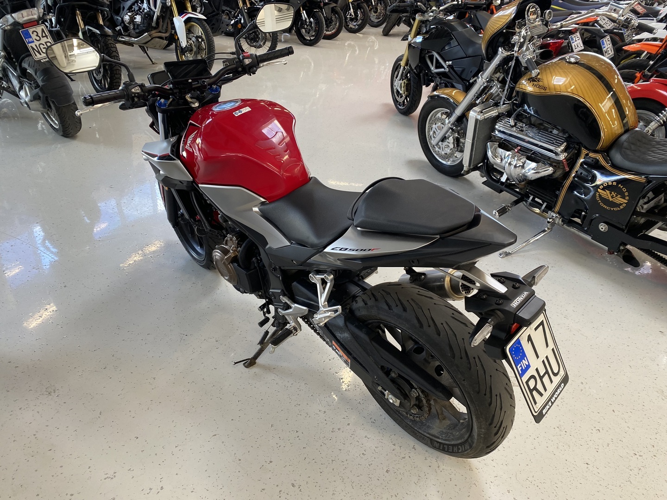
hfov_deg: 67.3
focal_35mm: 26
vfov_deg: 53.1
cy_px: 250
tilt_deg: -30.8
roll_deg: -3.0
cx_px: 334
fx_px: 501
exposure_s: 1/100
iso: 100
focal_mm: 4.25
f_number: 1.8
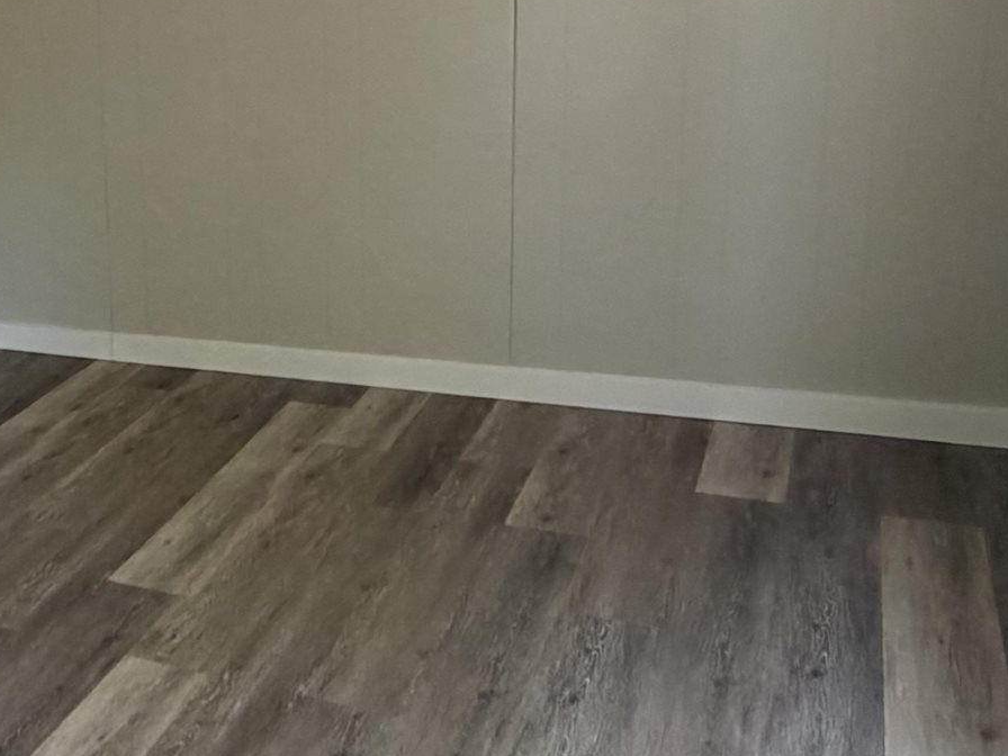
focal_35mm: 48
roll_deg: +4.8
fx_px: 1398
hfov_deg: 34.8
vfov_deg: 30.0
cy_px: 236
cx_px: -69
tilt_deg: -11.0
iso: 250
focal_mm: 2.22
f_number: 2.2
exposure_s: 1/121
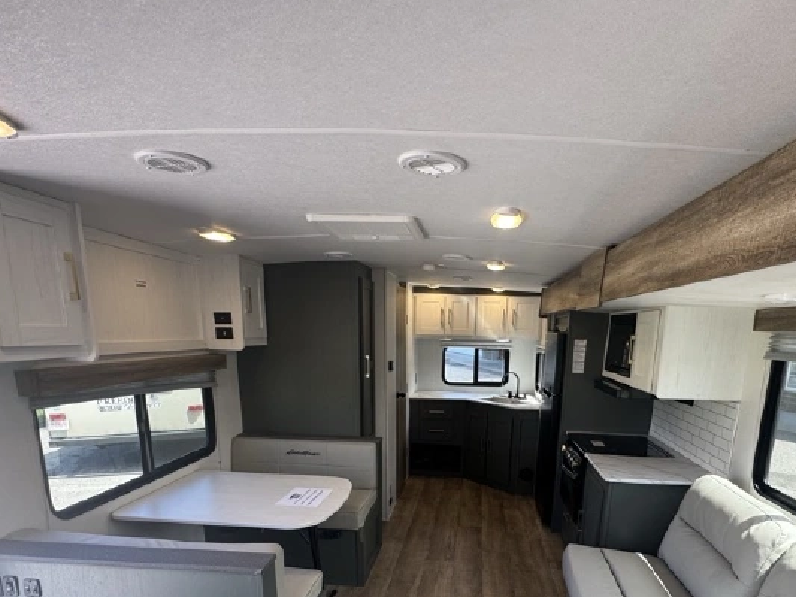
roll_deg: +1.0
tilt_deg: -15.2
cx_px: 442
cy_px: 439
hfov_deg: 78.7
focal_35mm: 21
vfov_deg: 60.4
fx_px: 483
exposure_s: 1/99
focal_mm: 2.22
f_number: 2.2
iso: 125
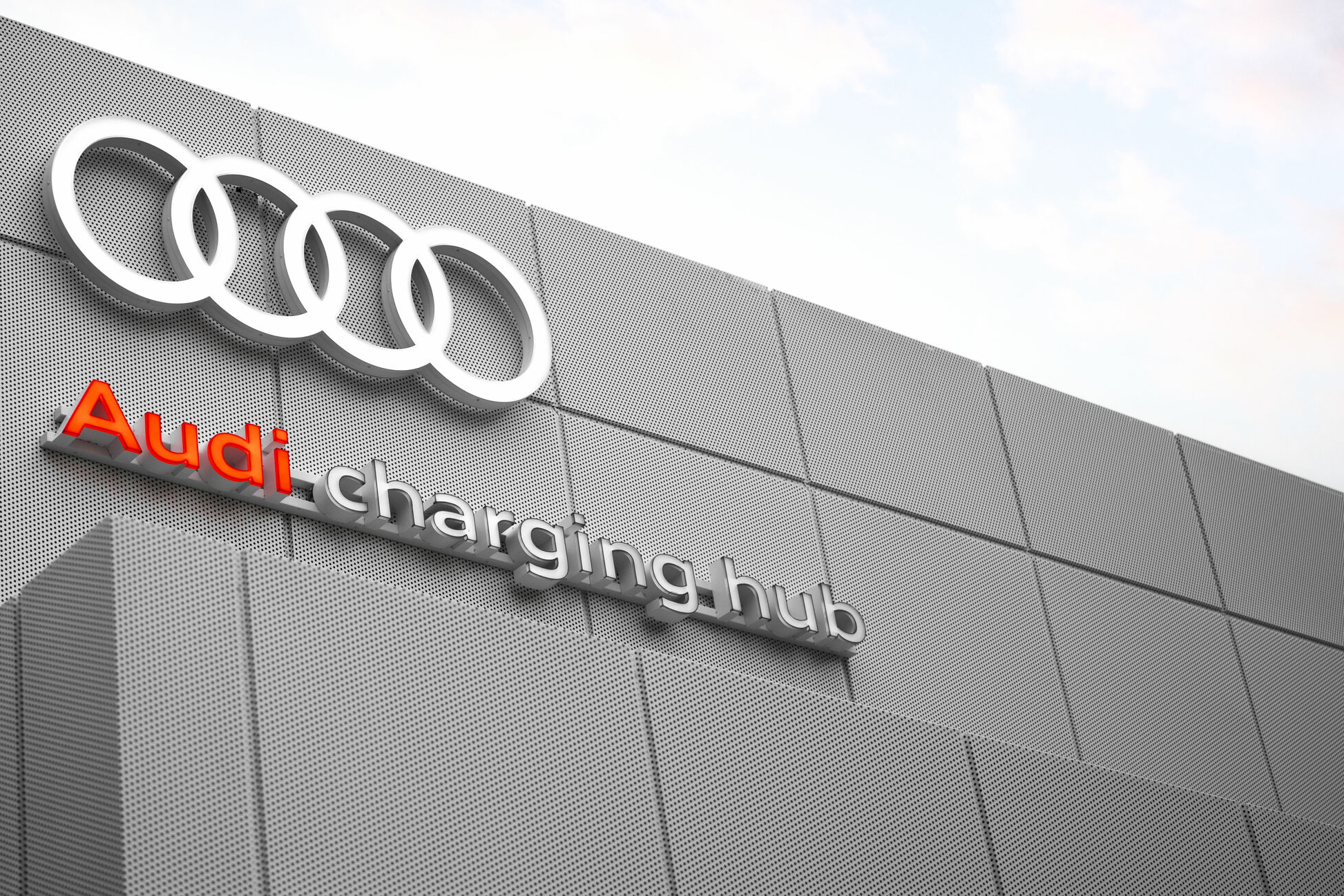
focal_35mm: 74
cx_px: 396
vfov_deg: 18.4
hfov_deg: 27.1
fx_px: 2763
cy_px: 326
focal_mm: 50
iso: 100
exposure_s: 1/800
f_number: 1.4
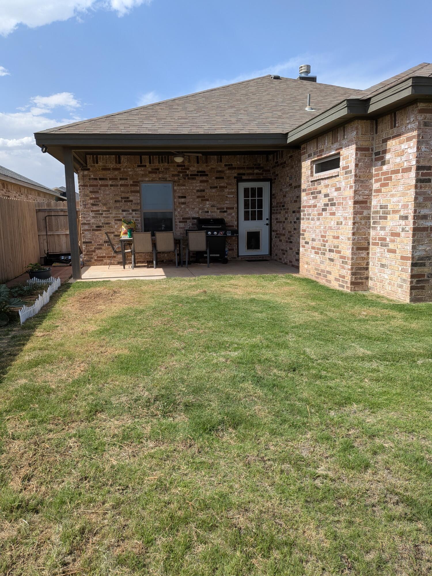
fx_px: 399
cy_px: 288
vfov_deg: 71.6
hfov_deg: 56.8
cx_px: 216
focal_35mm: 24
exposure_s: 1/1595
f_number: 1.7
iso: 31
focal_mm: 4.53
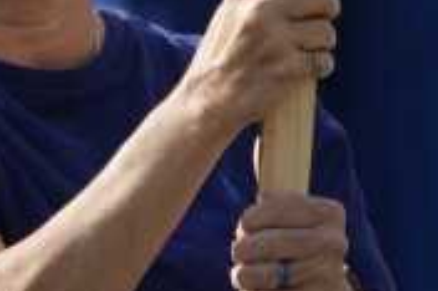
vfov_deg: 0.5
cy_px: -372
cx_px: 80
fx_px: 30388
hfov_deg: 0.8
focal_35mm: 2500
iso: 250
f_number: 5.6
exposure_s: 1/1000
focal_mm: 400
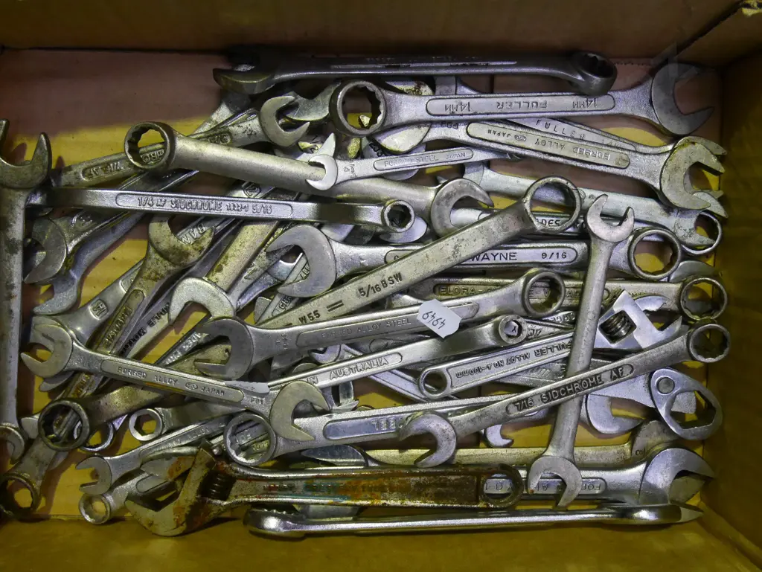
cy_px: 286
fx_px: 881
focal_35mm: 40
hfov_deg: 46.8
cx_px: 381
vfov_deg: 36.0
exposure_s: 1/160
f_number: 4.6
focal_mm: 20
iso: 3200
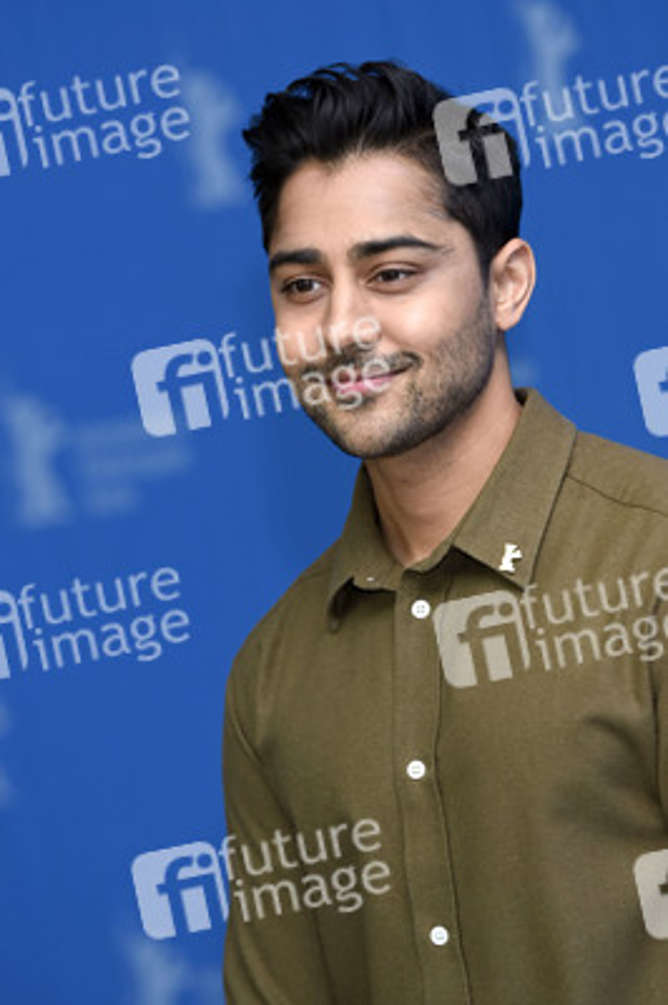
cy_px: 502
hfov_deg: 5.7
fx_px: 6691
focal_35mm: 240
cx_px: 334
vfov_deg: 8.6
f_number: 3.5
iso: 640
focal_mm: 160
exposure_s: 1/320
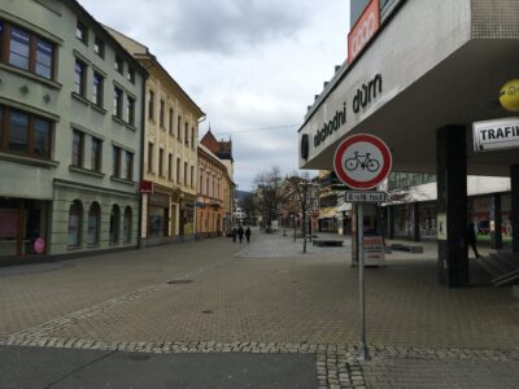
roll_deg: -0.6
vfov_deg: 48.2
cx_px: 260
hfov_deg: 61.7
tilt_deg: +3.4
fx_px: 435
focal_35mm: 29
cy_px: 194
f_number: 2.2
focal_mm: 4.15
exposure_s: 1/1923
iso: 25
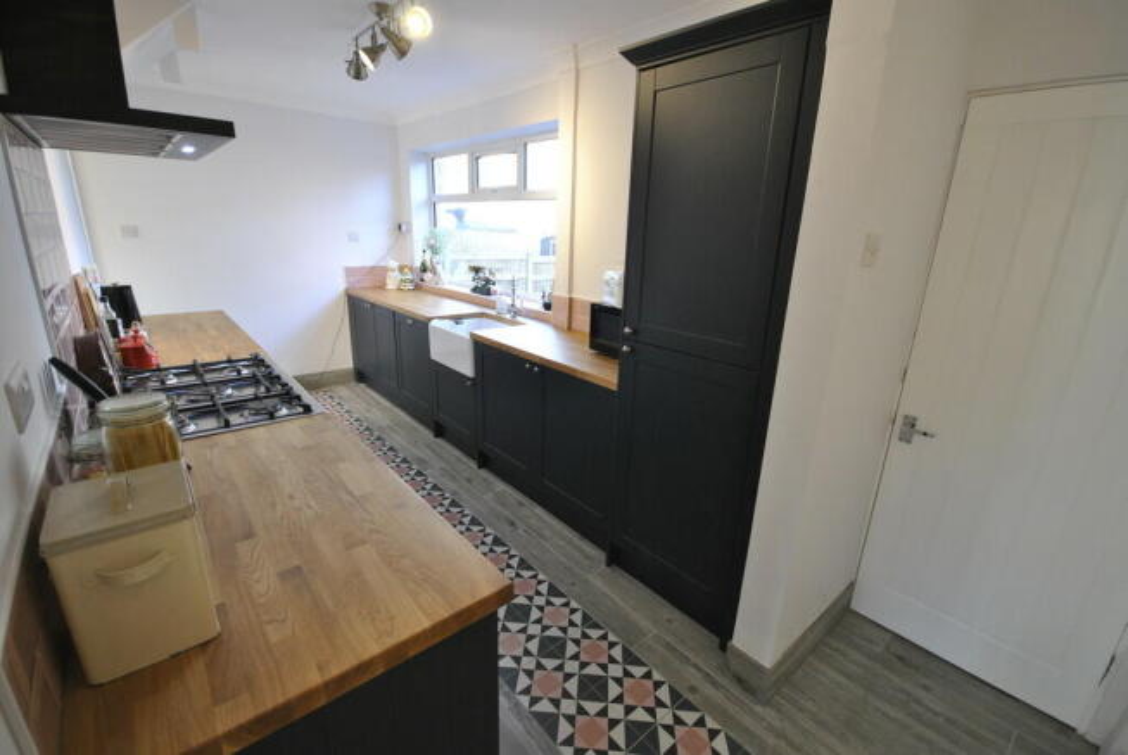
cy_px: 378
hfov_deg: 100.3
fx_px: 471
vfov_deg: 77.5
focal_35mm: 15
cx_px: 564
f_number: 4
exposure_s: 1/25
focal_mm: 10
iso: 400
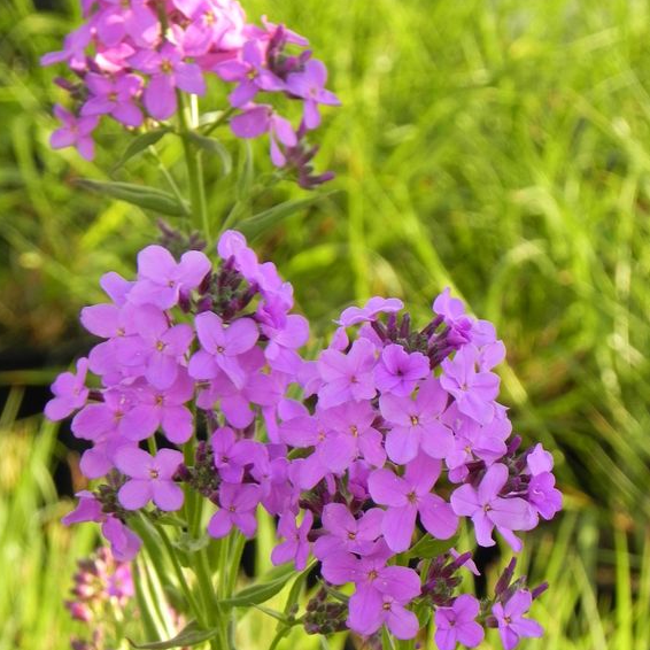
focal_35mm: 230
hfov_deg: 7.6
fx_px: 4886
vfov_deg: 7.6
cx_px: 341
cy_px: 438
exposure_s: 1/200
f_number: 5
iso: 160
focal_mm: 32.7
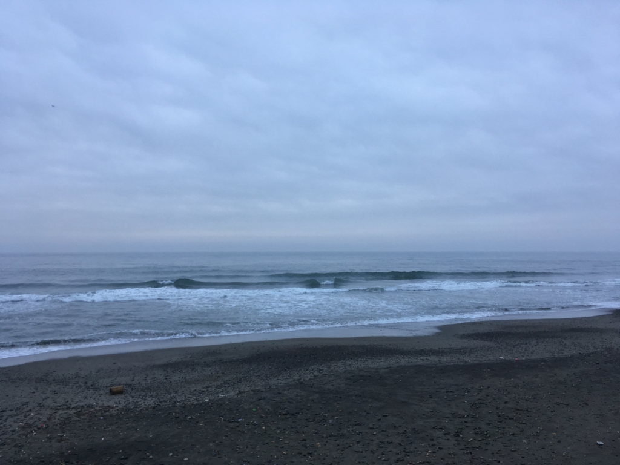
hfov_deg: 61.7
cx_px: 310
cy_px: 232
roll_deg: +0.7
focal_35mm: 29
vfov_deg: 48.2
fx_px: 519
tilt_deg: +0.8
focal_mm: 4.15
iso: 25
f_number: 2.2
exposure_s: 1/60
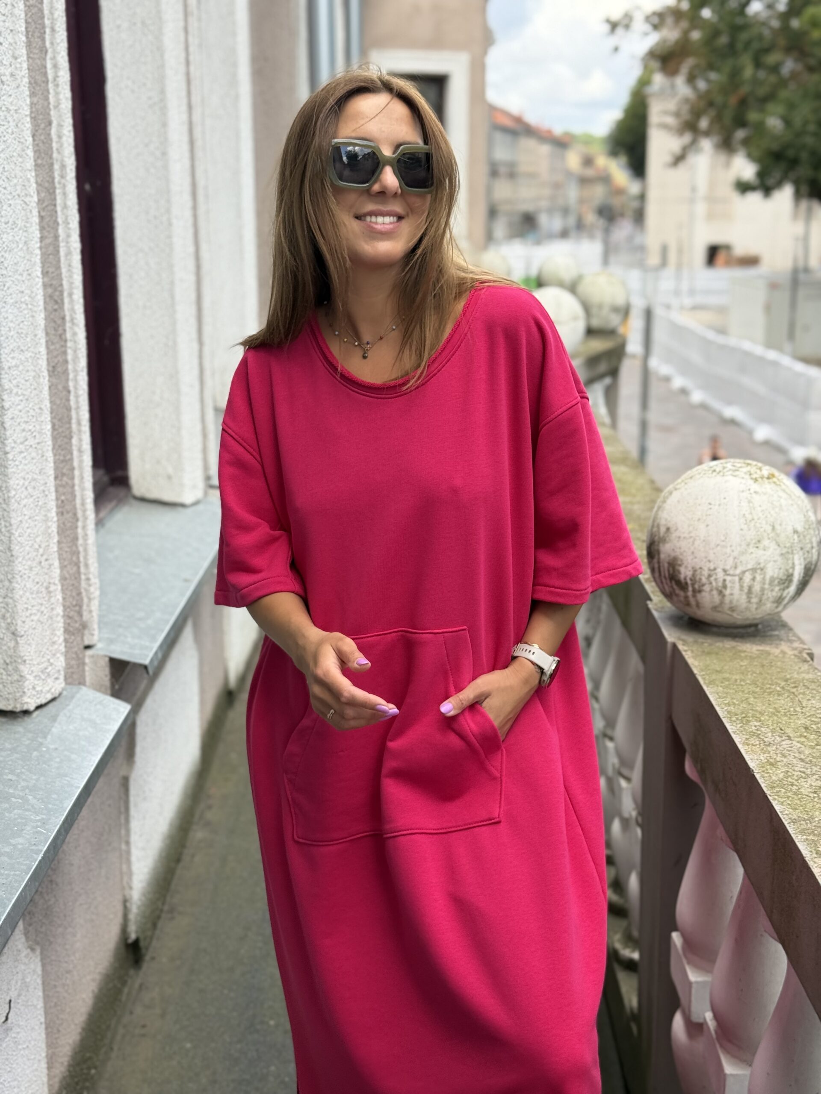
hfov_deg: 30.3
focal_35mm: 48
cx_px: 410
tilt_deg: -12.1
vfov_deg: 39.7
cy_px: 547
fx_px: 1518
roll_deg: -1.0
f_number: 1.78
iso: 80
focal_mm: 6.76
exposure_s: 1/611
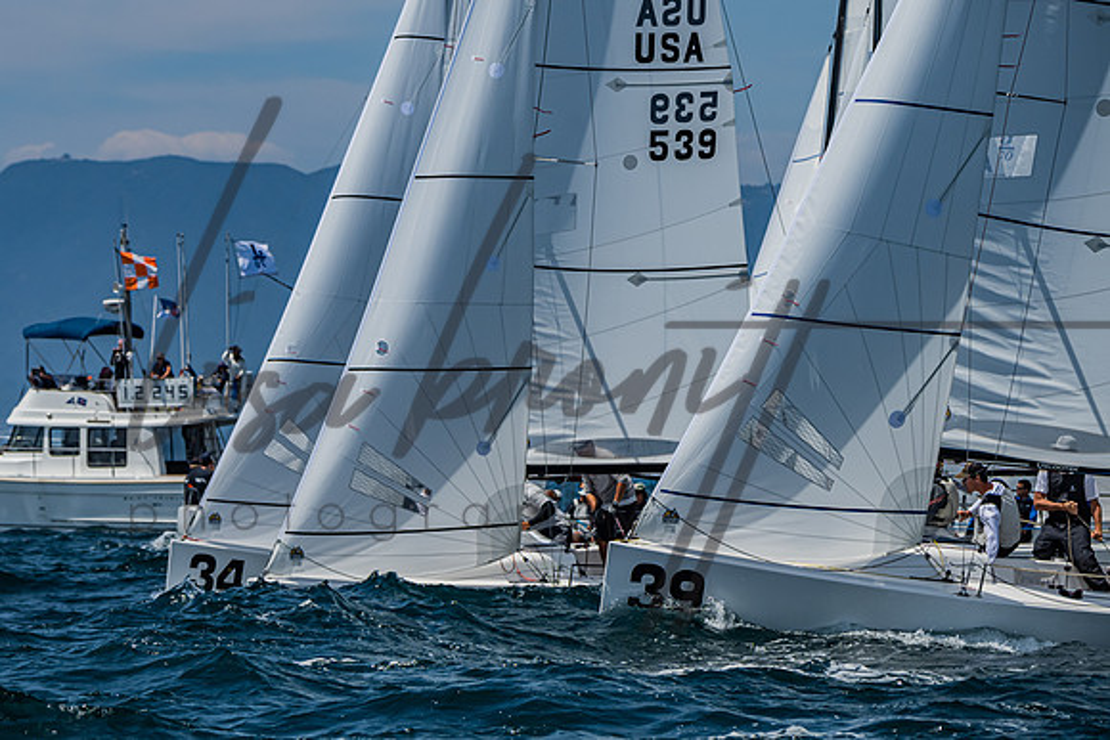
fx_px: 7977
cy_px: 364
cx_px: 431
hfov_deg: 8.0
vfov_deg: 5.3
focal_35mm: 259
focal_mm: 210
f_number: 6.3
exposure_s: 1/2500
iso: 400
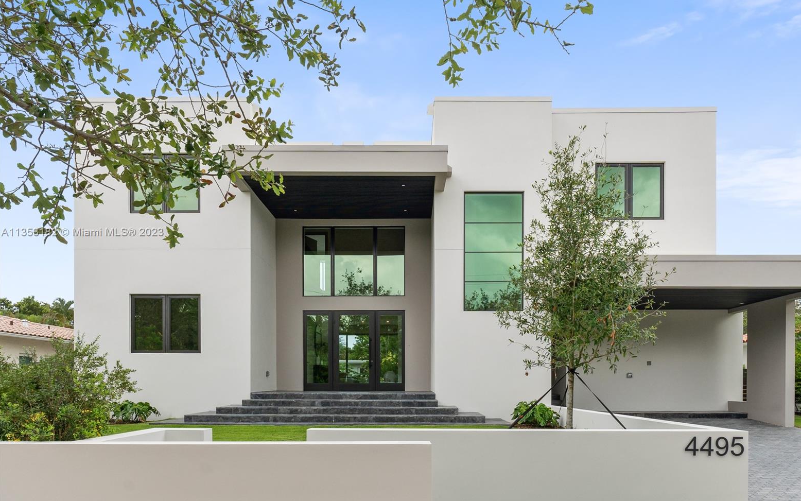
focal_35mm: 22
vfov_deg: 55.0
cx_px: 410
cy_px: 233
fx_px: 480
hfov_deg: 79.6
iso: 640
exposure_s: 1/800
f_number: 8
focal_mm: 14
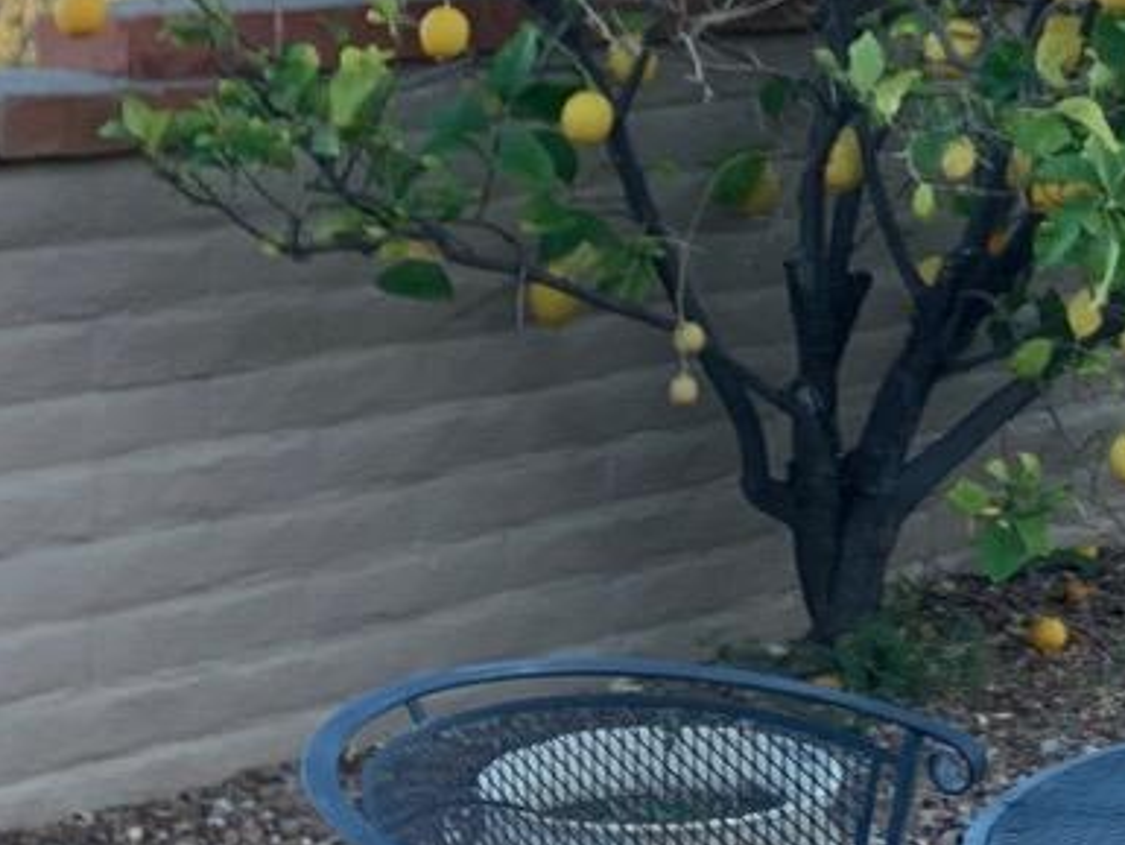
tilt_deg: -2.1
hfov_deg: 13.8
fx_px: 4421
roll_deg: -1.8
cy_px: -190
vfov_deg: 10.7
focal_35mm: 136
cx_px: 1578
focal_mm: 4.25
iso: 25
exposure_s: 1/122
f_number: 1.8
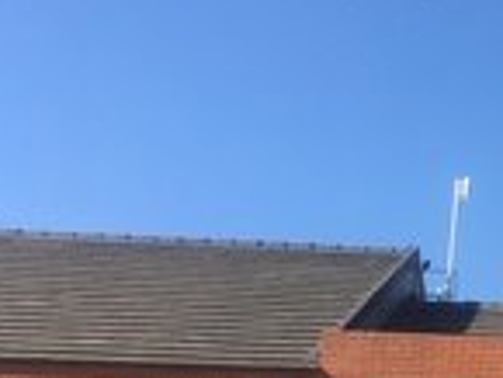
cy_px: 411
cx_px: 843
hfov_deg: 16.9
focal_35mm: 100
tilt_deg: +14.3
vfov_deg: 14.5
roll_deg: -0.7
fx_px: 1454
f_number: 2.2
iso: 25
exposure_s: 1/718
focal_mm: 4.15
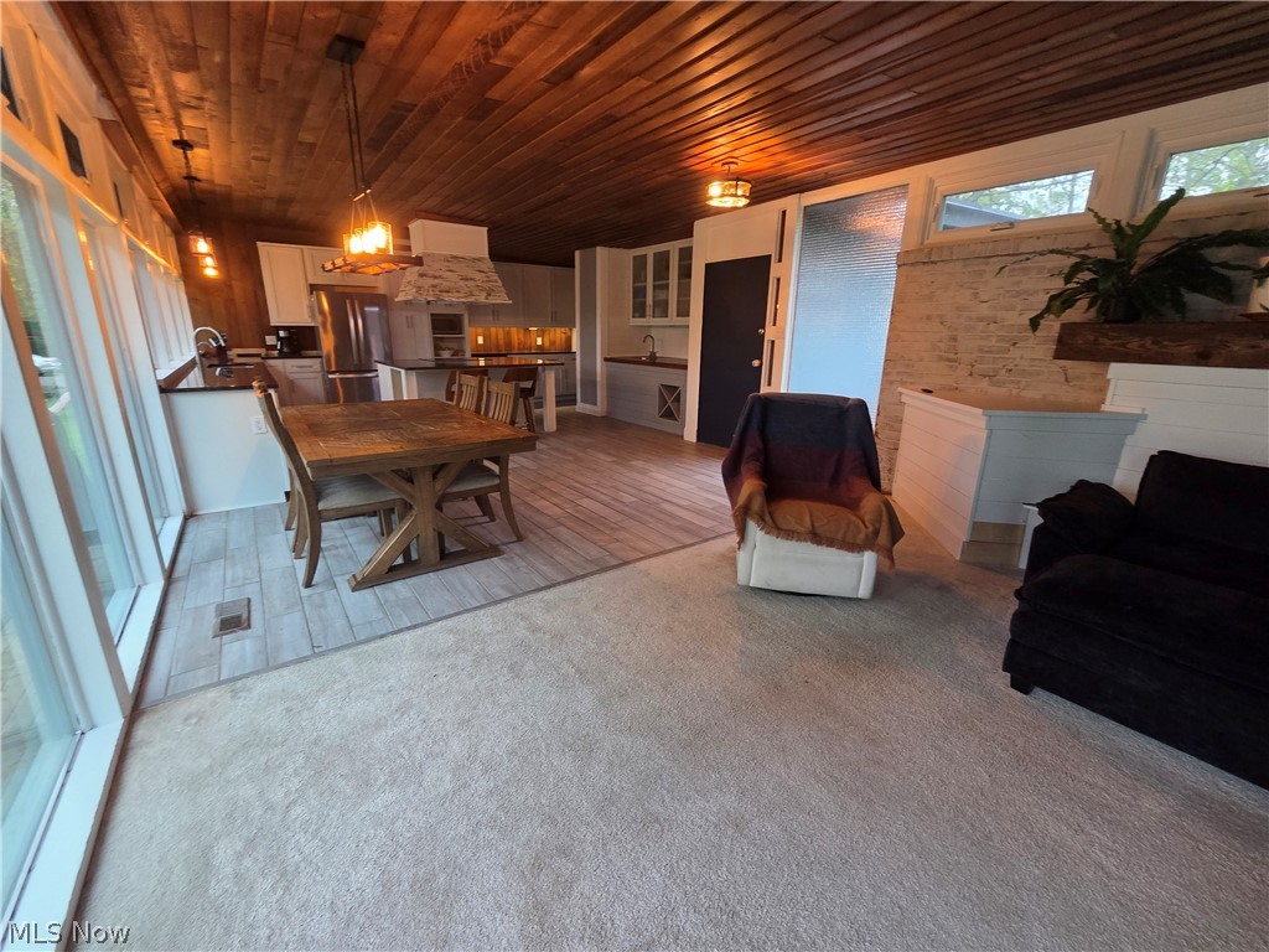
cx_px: 634
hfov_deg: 106.2
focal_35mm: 13
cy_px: 476
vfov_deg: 89.9
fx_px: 477
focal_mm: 2.2
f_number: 2.2
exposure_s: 1/60
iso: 250
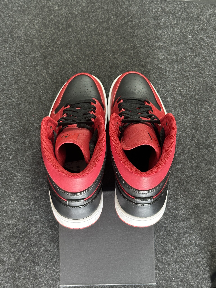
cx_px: 108
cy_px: 144
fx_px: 399
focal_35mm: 48
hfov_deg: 30.3
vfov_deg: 39.7
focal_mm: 6.86
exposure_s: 1/33
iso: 320
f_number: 1.78
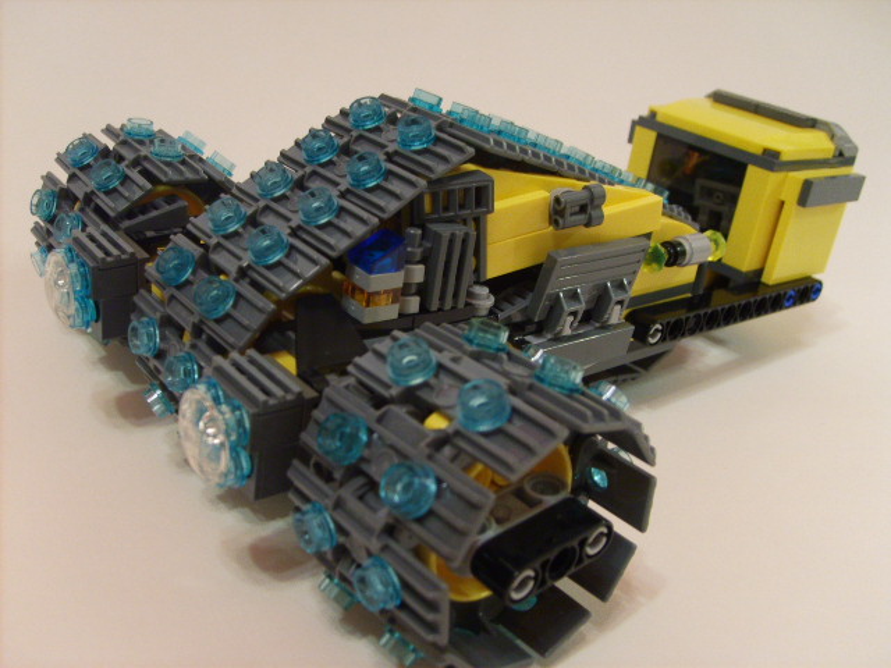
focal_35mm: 35
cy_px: 334
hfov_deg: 52.6
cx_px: 446
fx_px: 901
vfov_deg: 40.7
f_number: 2.8
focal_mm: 5.8
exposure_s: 1/3
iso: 140
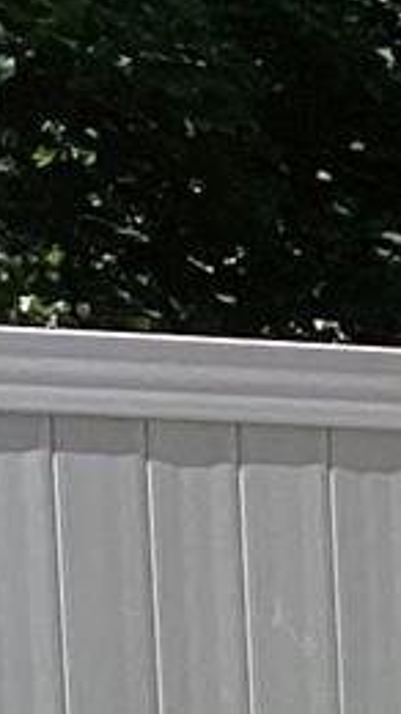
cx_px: 2227
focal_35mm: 266
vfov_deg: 7.7
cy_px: 1538
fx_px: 5035
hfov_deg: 3.9
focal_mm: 3.3
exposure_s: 1/1274
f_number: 2.4
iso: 25
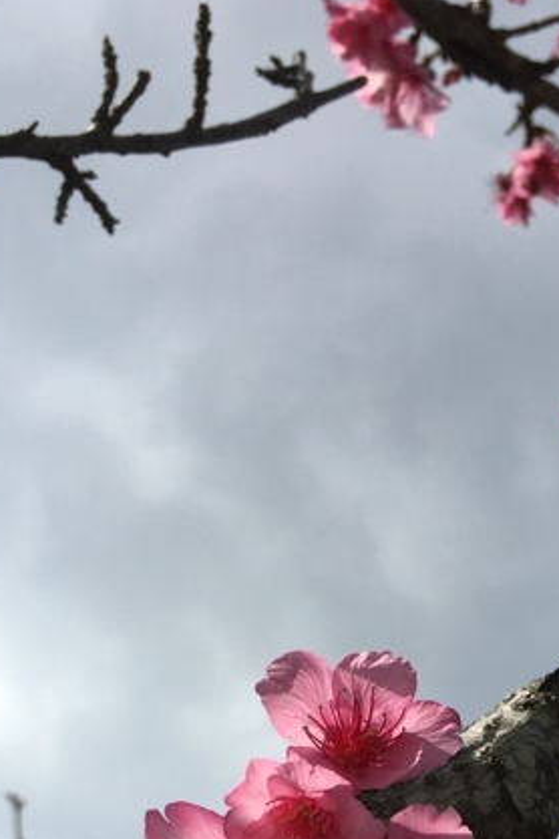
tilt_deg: +37.9
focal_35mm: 74
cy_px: 960
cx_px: 422
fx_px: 1723
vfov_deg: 25.1
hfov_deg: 18.3
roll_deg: -9.1
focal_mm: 4.15
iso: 25
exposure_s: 1/3205
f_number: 2.2
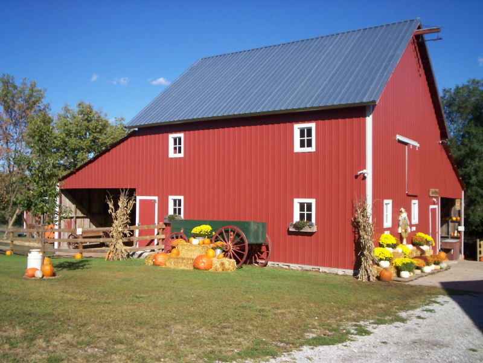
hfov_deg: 51.4
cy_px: 182
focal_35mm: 36
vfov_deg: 39.7
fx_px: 502
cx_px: 242
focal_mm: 5.9
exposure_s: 1/705
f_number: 4.5
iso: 100
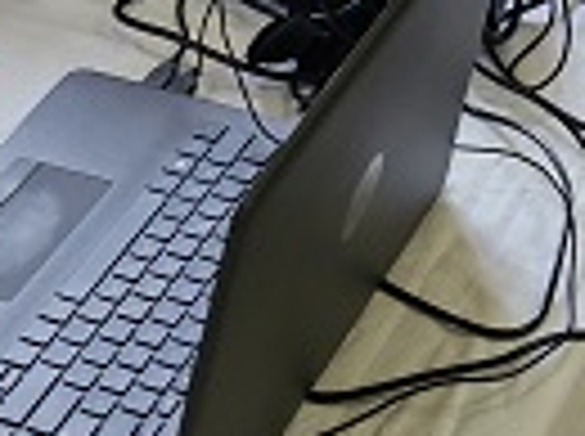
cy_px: -845
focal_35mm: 142
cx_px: 302
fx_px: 2395
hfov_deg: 13.9
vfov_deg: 8.7
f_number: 1.7
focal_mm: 6.3
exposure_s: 1/100
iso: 250
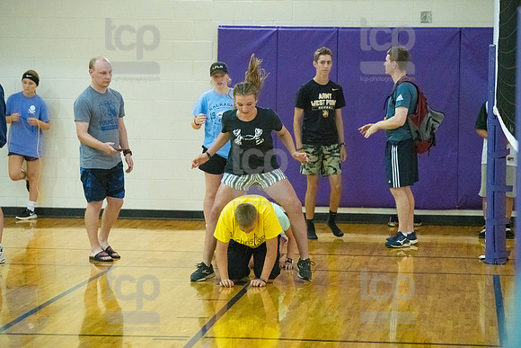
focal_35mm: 135
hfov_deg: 15.2
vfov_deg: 10.2
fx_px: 1954
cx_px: 260
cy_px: 174
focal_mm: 135
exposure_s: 1/640
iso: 6400
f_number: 4.5
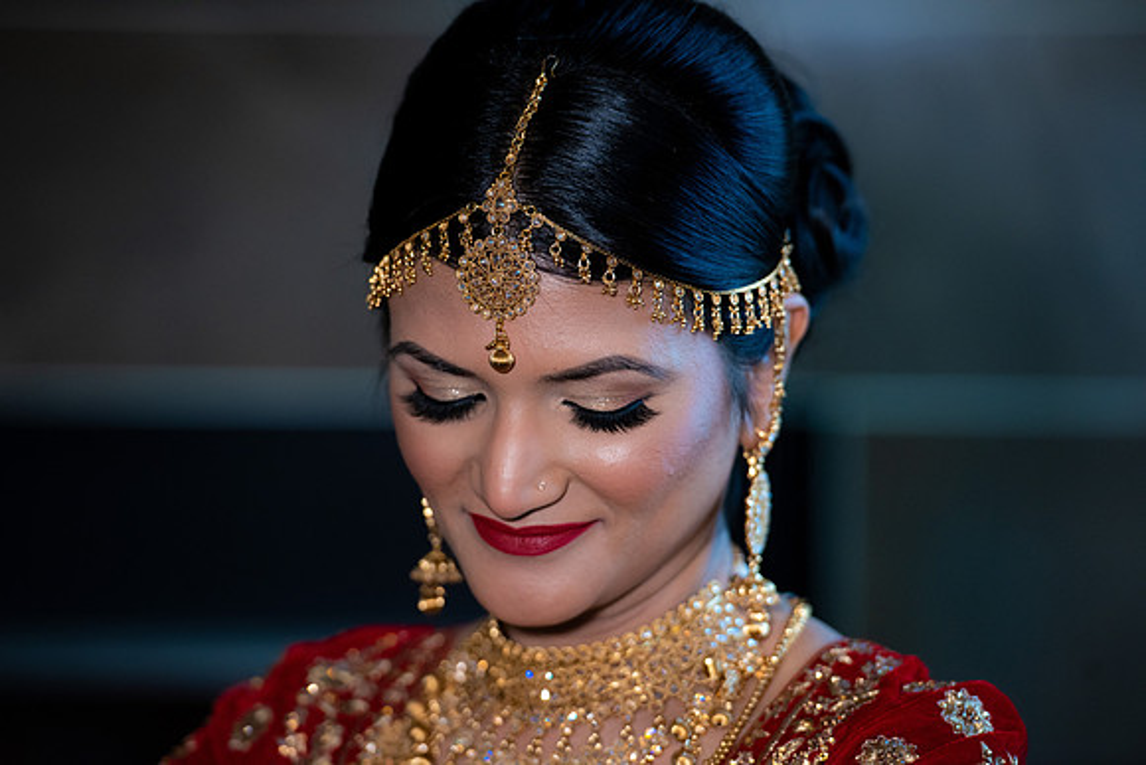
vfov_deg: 6.9
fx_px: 6368
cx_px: 573
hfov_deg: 10.3
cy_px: 382
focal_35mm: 200
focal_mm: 200
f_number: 3.2
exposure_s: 1/160
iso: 1000
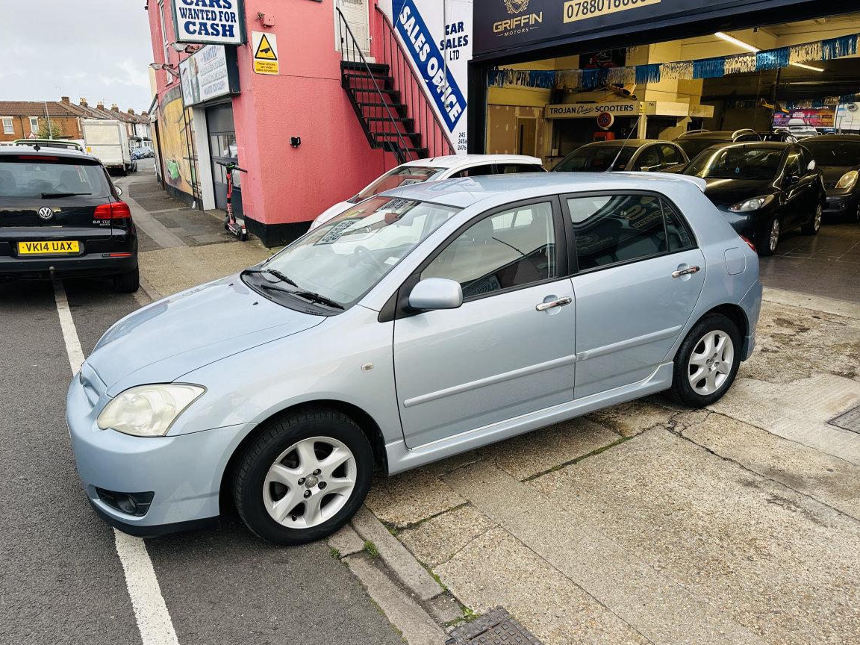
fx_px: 621
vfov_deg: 54.9
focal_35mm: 25
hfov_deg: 69.4
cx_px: 427
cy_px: 325
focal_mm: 6.86
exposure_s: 1/100
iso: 64
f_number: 1.78
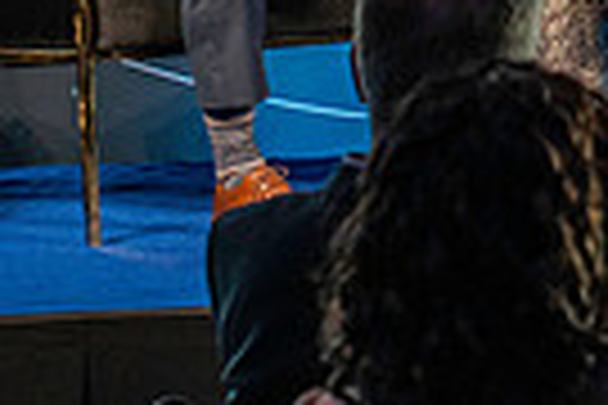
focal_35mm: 300
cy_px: -106
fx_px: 5066
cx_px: 1198
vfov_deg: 4.6
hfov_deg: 6.7
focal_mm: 70
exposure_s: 1/200
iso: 4000
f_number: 4.5
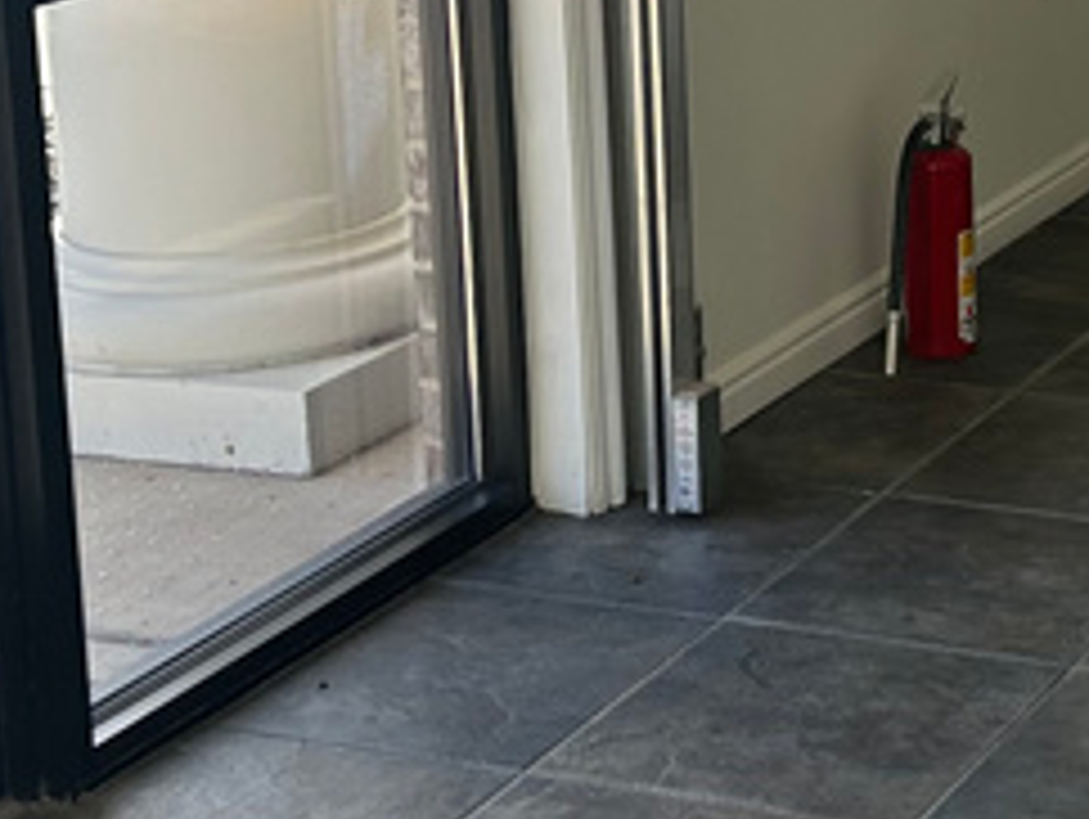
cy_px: 40
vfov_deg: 13.3
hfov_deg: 17.4
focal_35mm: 110
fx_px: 3464
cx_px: 1130
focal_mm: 5.7
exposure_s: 1/185
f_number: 1.5
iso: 40
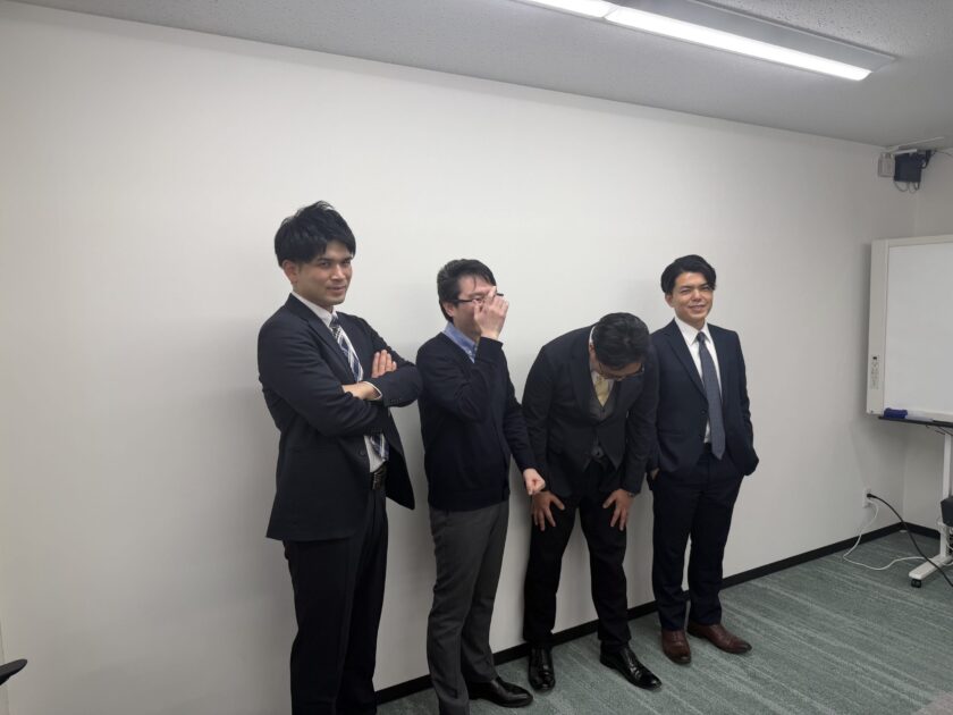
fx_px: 661
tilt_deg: -5.2
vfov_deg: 56.8
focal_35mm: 24
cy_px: 358
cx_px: 476
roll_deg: +0.4
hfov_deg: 71.6
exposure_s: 1/121
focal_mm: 6.76
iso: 64
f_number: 1.78
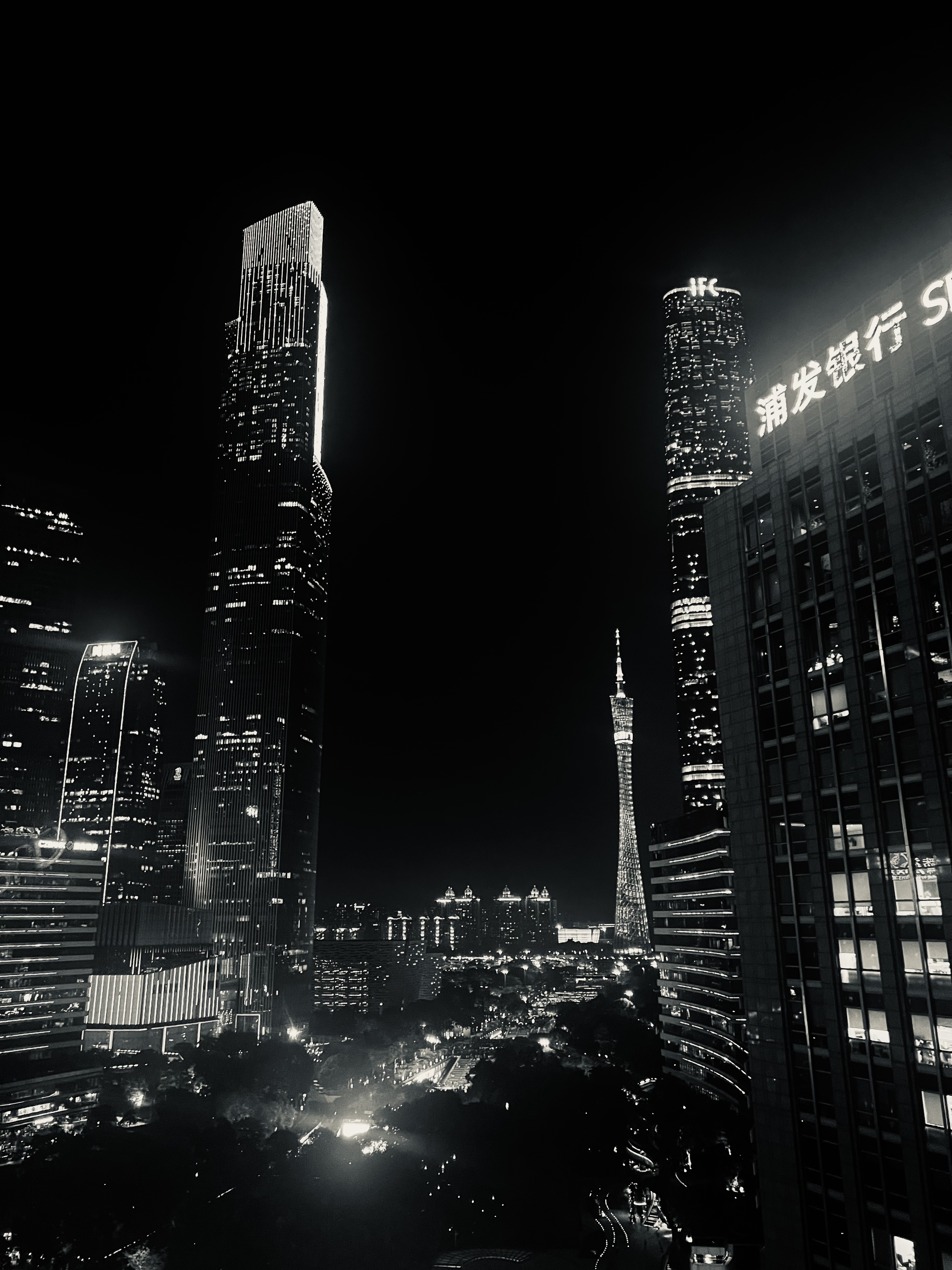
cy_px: 635
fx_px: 953
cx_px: 476
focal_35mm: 26
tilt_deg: +16.8
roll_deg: +1.0
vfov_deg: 67.3
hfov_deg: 53.1
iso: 640
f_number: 1.5
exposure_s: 1/30
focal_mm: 5.7
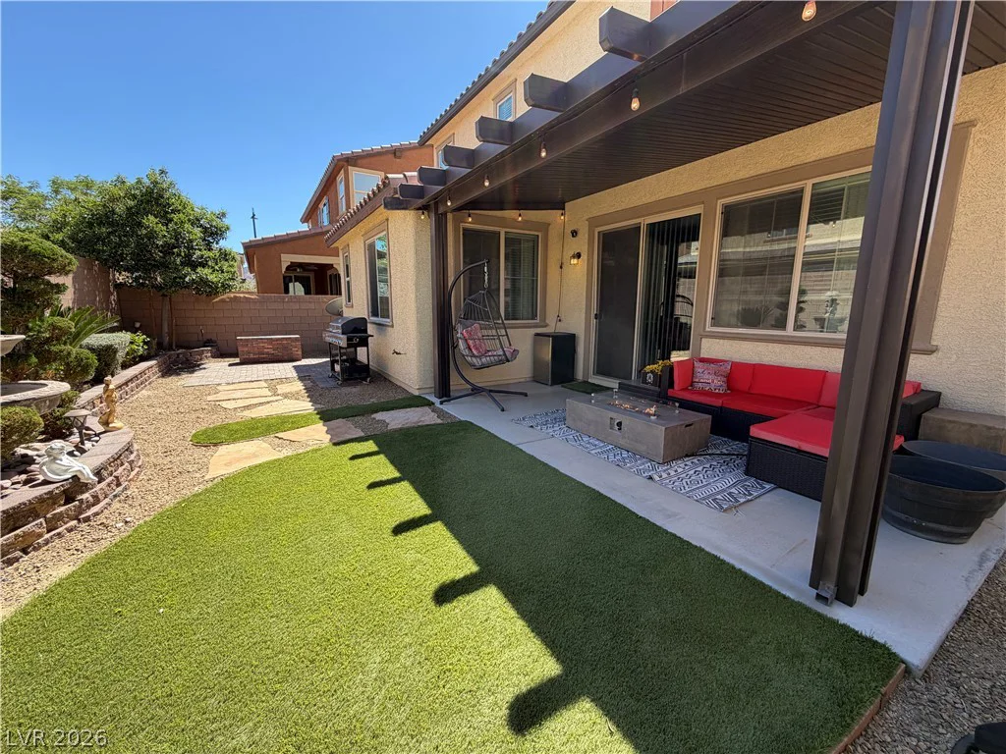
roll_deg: +0.1
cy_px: 377
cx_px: 503
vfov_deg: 85.7
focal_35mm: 14
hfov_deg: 102.1
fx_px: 407
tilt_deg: -9.3
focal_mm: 2.22
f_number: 2.2
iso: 50
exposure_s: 1/502
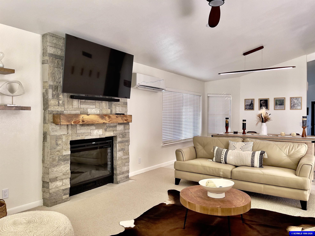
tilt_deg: -1.2
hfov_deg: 69.4
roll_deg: -0.1
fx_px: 228
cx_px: 158
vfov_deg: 54.9
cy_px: 118
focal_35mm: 25
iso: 80
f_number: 1.6
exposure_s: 1/121
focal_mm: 5.1
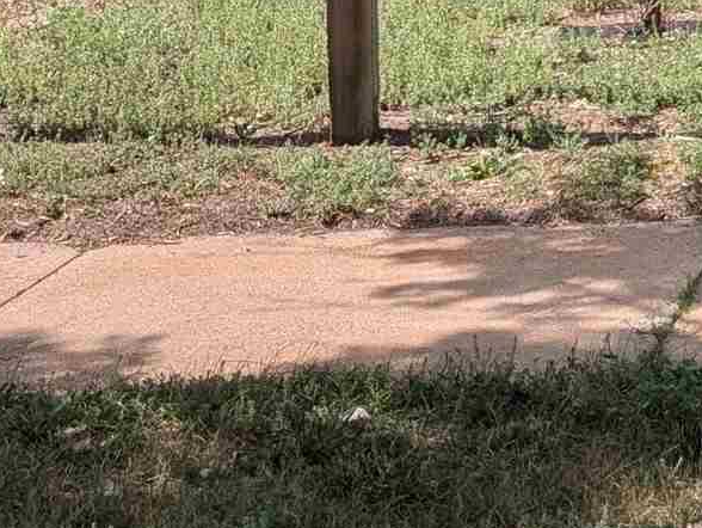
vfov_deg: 11.2
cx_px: 1300
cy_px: -374
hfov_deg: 13.9
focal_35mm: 125
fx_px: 2537
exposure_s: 1/849
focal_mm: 6.9
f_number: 1.68
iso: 22
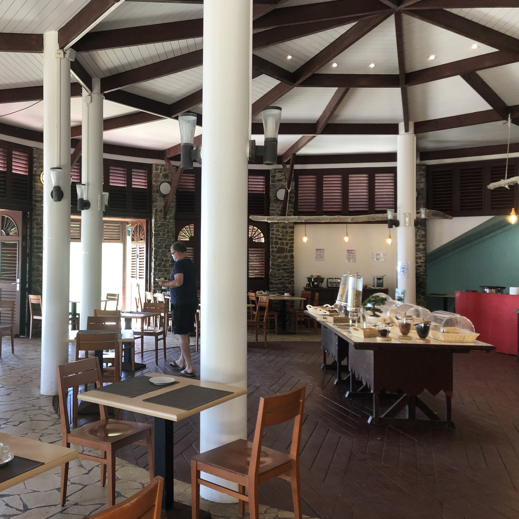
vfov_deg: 48.4
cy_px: 253
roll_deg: +0.3
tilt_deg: +0.7
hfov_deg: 47.5
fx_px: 577
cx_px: 164
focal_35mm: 34
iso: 25
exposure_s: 1/40
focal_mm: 4
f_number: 1.8
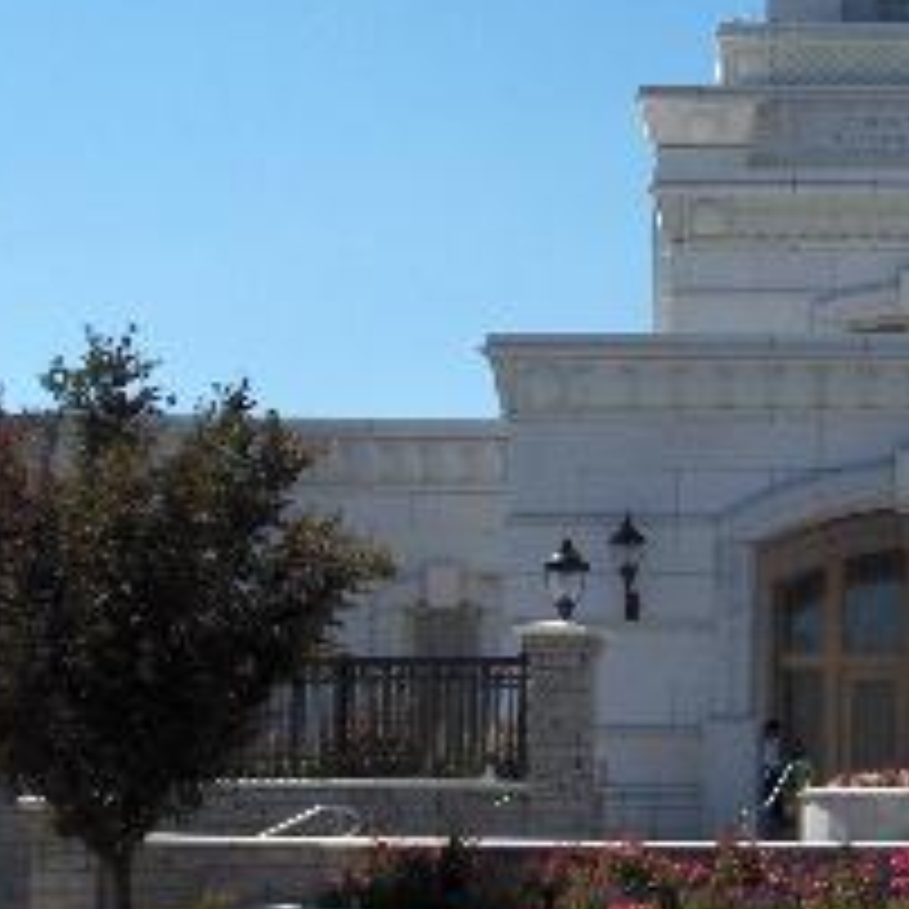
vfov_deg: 15.8
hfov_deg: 15.6
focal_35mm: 109
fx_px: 3238
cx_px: 943
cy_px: 158
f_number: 4.8
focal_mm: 8
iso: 100
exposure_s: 1/769
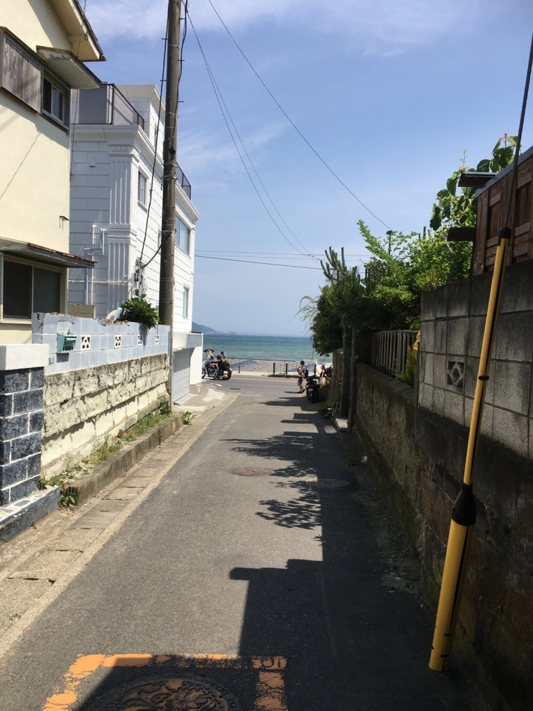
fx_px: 595
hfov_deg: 48.2
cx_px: 266
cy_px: 356
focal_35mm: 29
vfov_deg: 61.7
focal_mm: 4.15
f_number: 2.2
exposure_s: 1/1538
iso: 25
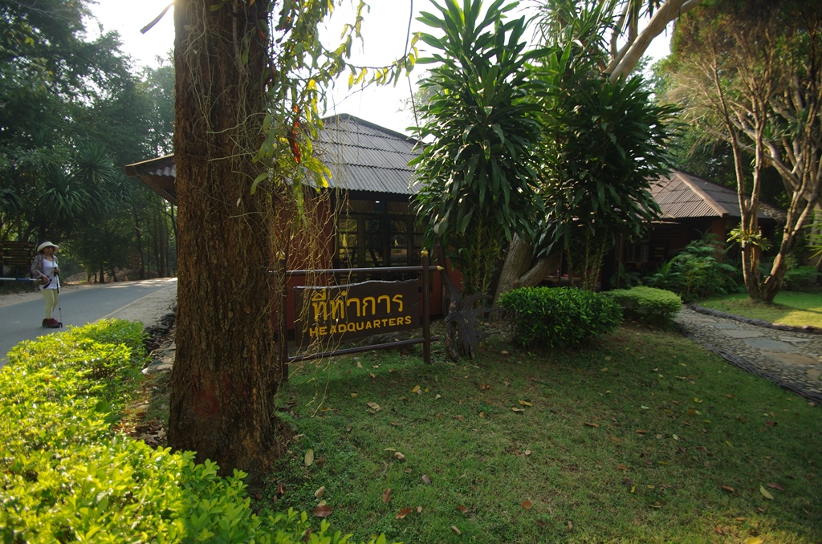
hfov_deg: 100.5
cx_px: 411
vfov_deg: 77.1
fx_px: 342
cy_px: 272
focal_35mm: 15
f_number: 3.5
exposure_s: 1/160
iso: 100
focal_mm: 10
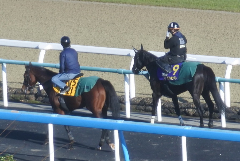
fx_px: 2650
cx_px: 139
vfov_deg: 3.5
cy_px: 91
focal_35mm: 397
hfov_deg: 5.2
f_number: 5.6
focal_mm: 110
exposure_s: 1/500
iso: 220
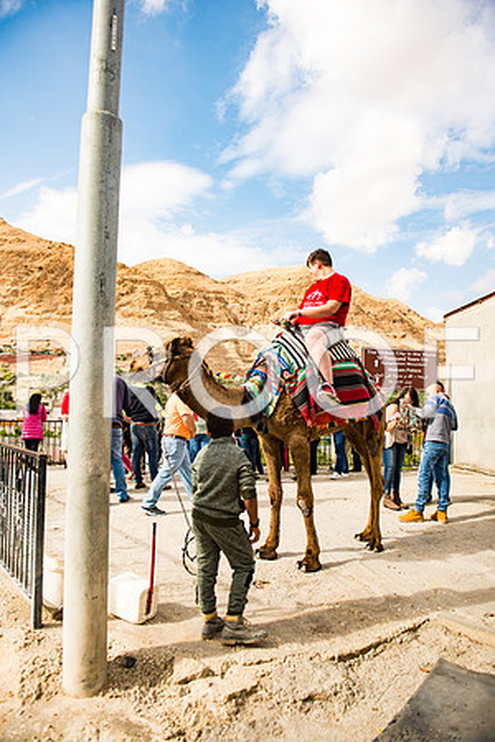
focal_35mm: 24
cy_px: 371
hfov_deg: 53.1
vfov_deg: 73.7
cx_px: 248
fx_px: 495
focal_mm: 24
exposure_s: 1/3200
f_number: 2.8
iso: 200
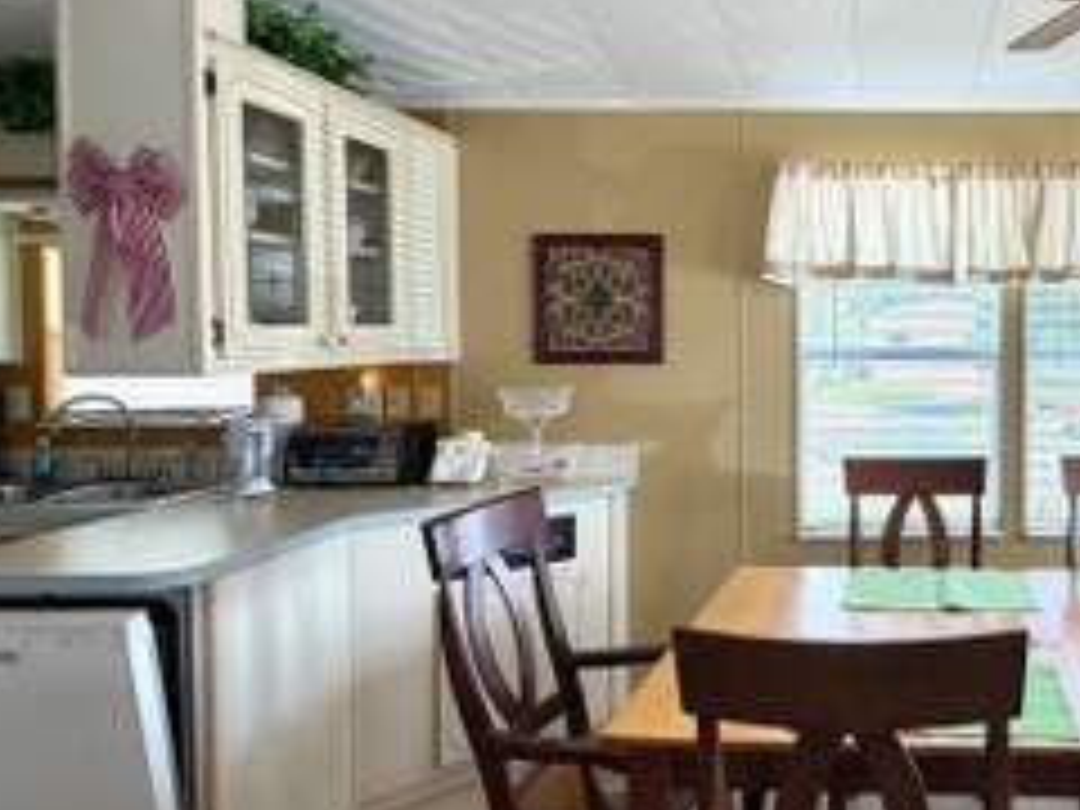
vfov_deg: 49.6
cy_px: 351
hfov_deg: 57.5
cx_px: 900
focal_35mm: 28
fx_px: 874
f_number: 2.2
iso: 80
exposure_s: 1/120
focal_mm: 2.22
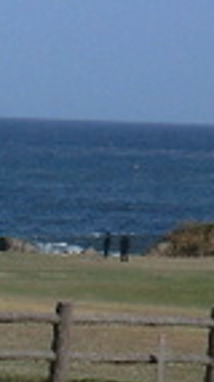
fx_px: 1793
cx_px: -556
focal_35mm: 177
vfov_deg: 11.9
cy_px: 481
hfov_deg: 6.0
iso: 64
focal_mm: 5.2
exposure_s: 1/1000
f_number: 3.5
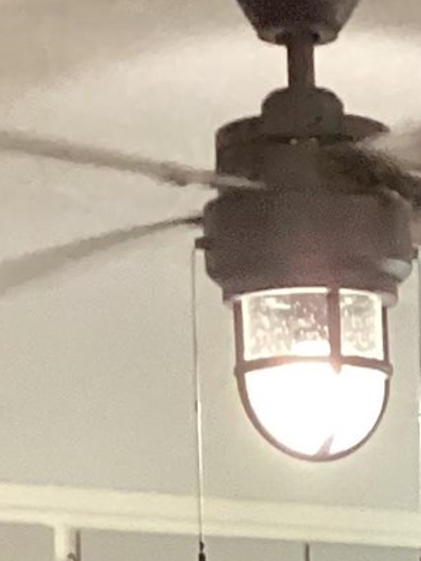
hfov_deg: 8.1
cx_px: 547
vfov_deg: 9.7
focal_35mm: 180
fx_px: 2917
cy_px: 1327
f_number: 2.4
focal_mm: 3.3
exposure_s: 1/50
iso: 250
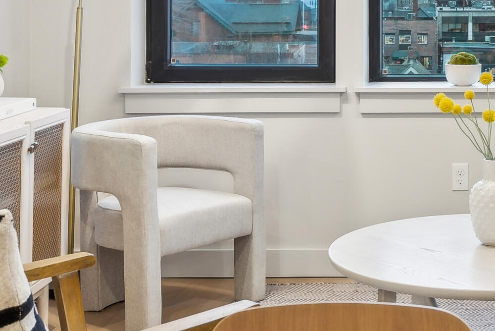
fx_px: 1114
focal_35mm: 81
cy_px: -27
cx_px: 470
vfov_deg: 16.4
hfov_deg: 24.2
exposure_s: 1/5
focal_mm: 27
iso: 320
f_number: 7.1
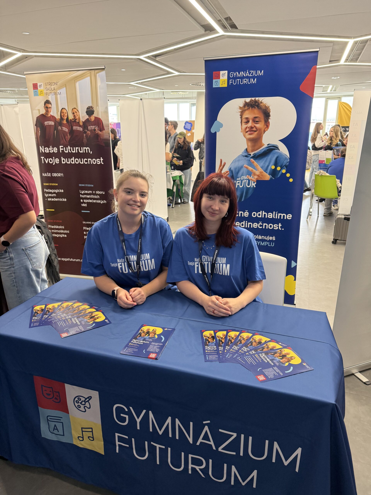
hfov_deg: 56.8
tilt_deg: -16.0
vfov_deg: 71.6
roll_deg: +0.4
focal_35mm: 24
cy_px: 248
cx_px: 186
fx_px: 343
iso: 200
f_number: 1.78
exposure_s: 1/90
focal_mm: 6.76
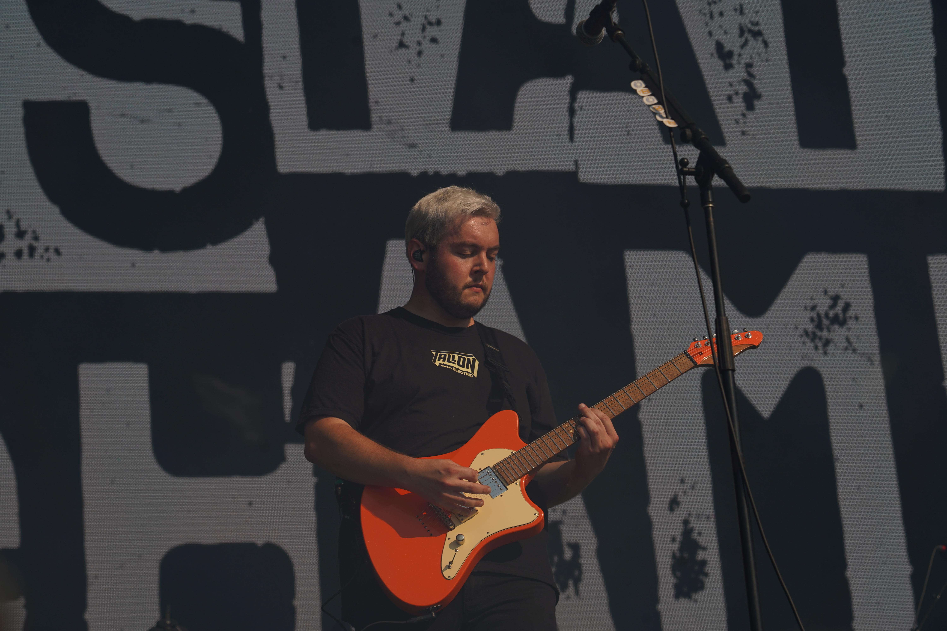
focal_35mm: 105
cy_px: 316
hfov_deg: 19.5
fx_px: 2762
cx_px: 474
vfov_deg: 13.0
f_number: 8
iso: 100
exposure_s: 1/800
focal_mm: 105
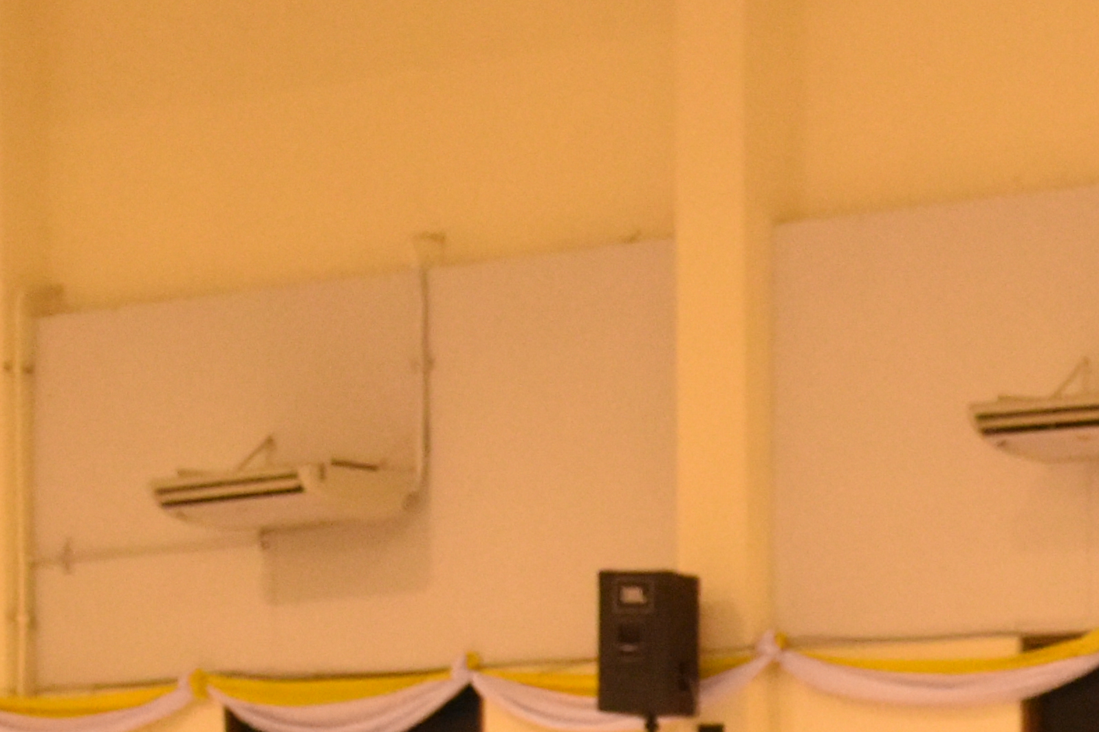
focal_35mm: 169
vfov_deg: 8.0
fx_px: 5158
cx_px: 1596
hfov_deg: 11.7
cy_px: 1090
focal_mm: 30
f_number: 5
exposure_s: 1/100
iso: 4000
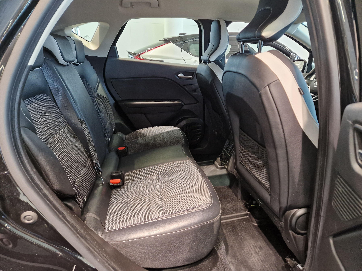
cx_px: 181
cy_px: 136
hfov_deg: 73.9
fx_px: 241
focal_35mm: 23
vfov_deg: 58.9
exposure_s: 1/100
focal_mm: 5.4
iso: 400
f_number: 1.8
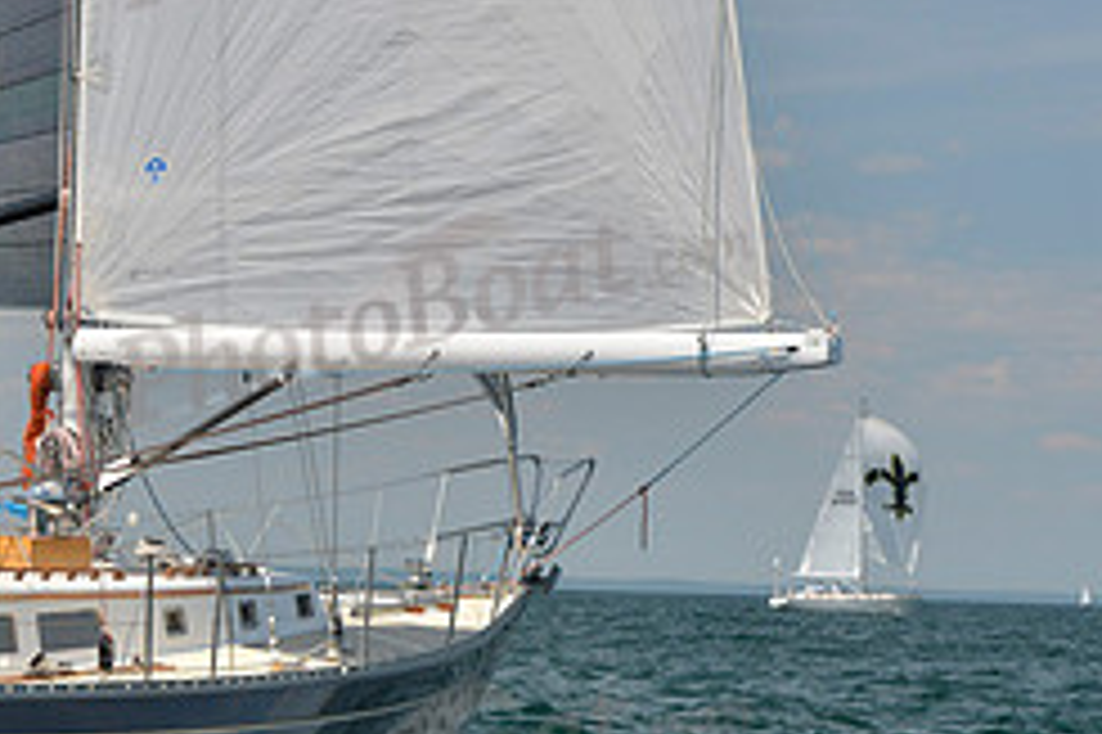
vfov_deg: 8.2
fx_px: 5078
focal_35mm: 166
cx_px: -112
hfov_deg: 12.2
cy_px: 606
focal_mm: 70
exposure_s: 1/800
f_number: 7.1
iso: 400
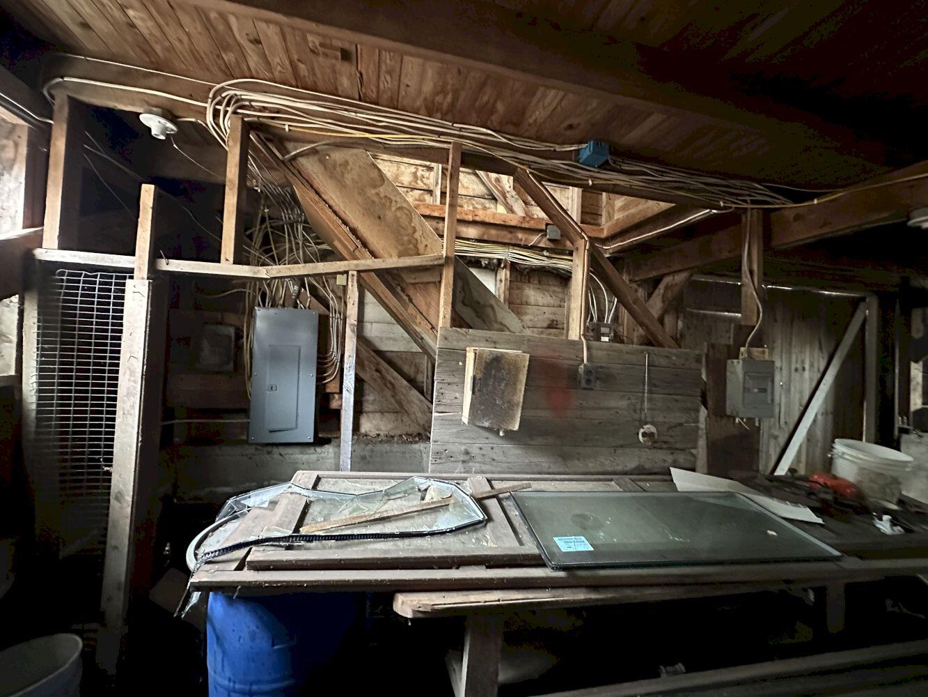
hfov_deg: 102.1
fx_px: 375
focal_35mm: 14
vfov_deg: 85.7
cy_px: 348
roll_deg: -2.4
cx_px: 464
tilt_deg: +2.8
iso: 1600
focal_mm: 2.22
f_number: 2.2
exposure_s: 1/39
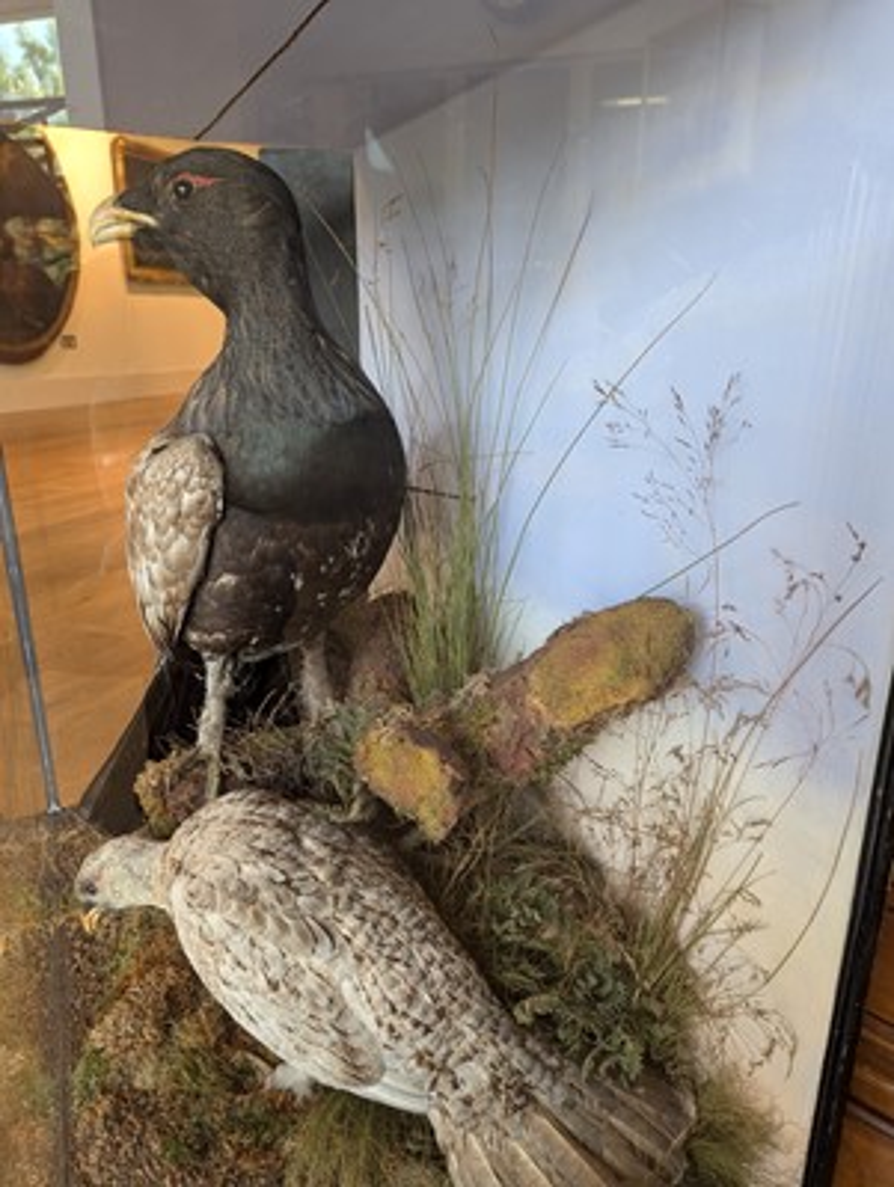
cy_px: 594
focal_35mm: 24
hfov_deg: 56.9
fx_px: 825
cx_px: 447
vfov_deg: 71.5
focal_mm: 6.81
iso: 79
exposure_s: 1/50
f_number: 1.85
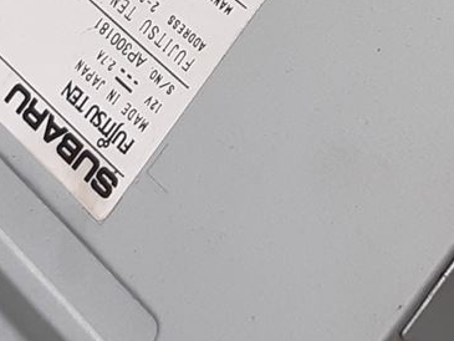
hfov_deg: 13.5
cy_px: -95
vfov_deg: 10.0
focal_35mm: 146
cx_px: 333
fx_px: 1915
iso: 80
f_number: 1.7
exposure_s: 1/50
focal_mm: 3.93
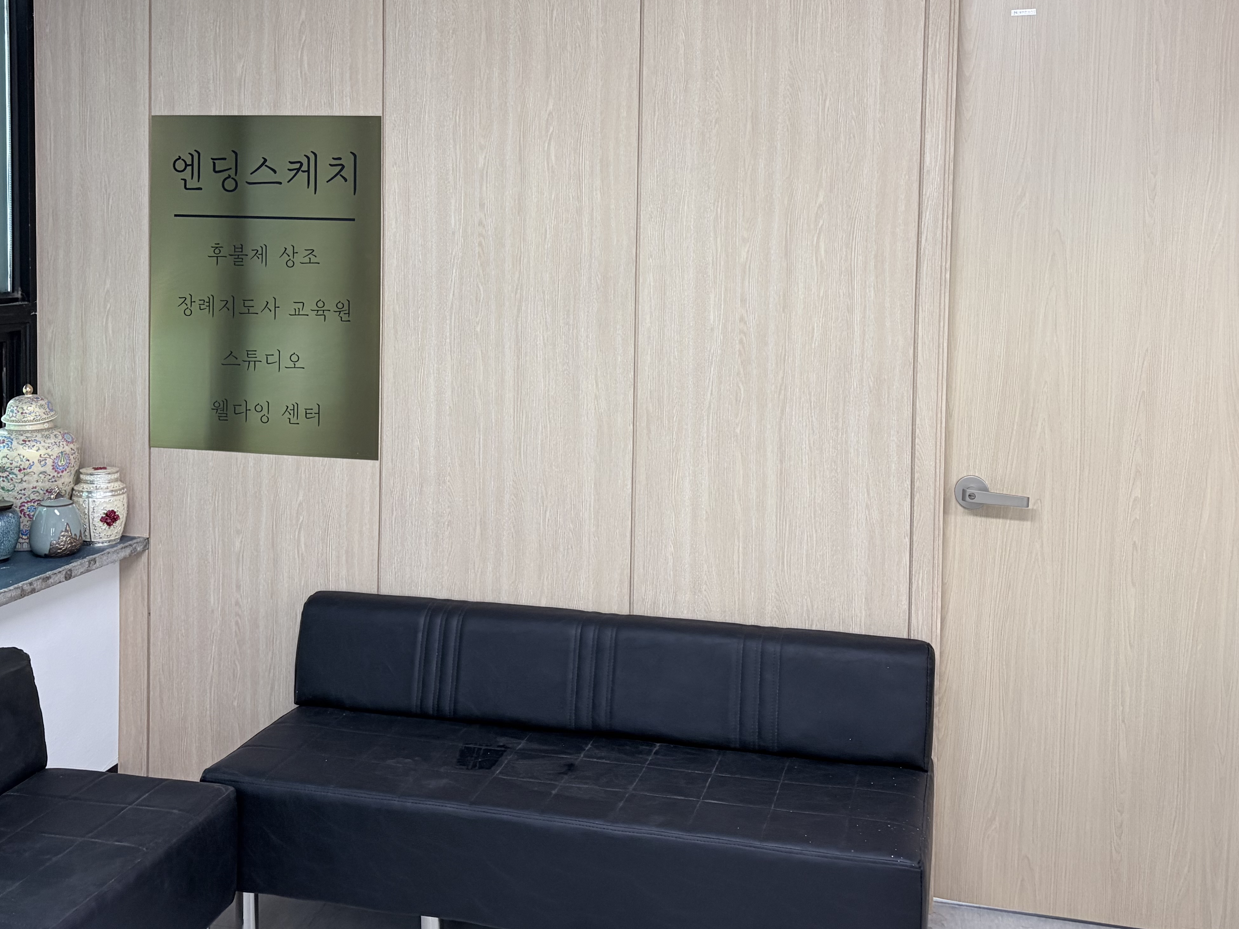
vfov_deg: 37.2
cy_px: 294
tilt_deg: -1.7
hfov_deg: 49.0
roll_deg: -1.8
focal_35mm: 38
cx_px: 637
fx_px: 1360
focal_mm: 5.96
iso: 125
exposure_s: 1/74
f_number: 1.6
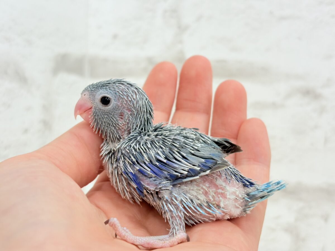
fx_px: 503
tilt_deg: -4.6
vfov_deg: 28.0
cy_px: 126
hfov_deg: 36.8
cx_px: 168
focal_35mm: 52
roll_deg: -1.8
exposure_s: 1/50
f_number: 1.6
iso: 40
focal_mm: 5.96
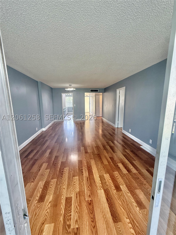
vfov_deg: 102.1
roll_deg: +0.7
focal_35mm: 14
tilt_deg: -8.6
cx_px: 88
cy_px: 118
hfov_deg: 85.7
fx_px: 95
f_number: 2.2
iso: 200
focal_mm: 2.22
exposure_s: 1/99
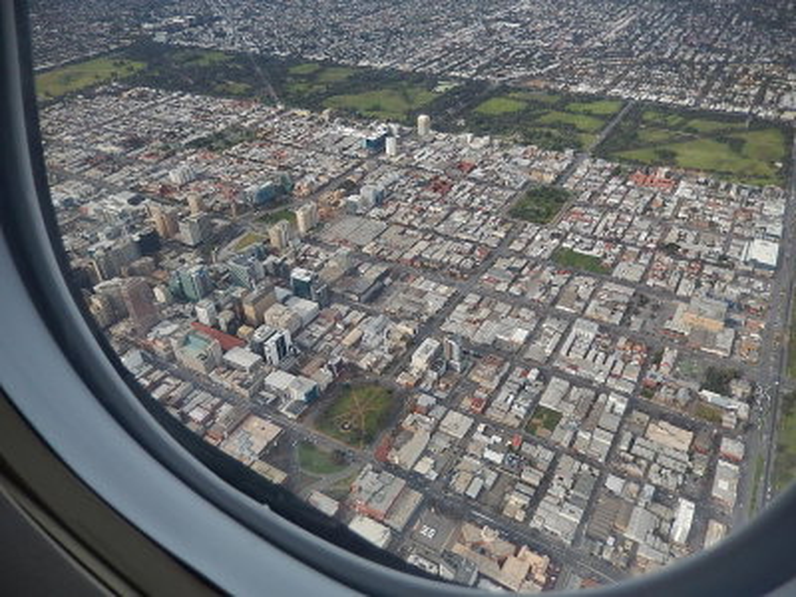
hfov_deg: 69.4
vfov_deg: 54.9
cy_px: 298
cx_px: 398
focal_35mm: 25
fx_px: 575
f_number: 3.4
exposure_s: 1/400
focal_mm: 4.5
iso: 125
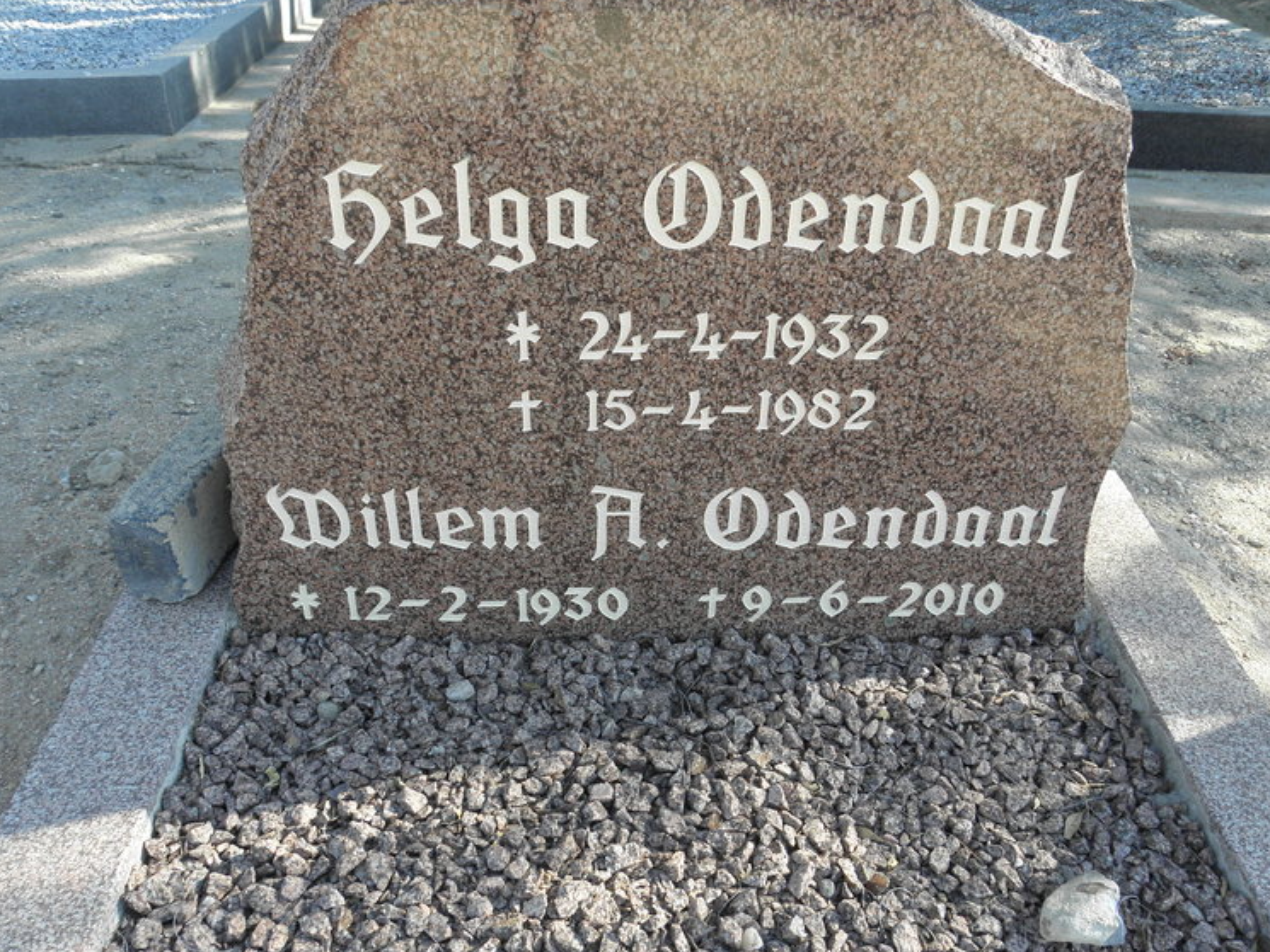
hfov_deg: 61.6
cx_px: 621
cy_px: 472
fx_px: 1064
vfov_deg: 48.2
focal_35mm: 29
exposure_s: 1/80
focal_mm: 4.83
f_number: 4
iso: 64
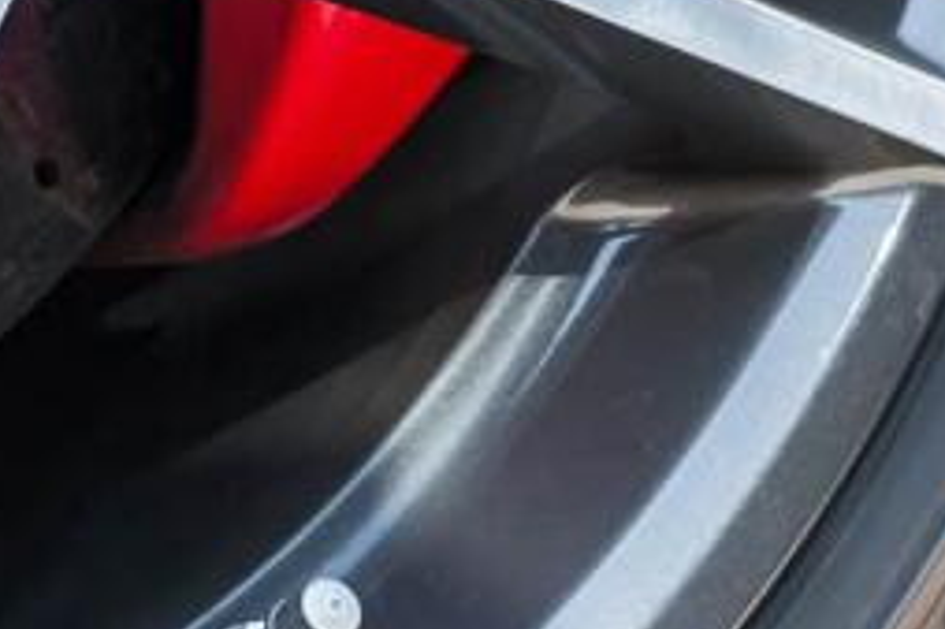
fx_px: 8683
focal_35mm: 331
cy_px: -653
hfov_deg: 6.2
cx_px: -56
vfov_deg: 4.1
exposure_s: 1/125
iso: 200
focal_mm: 70
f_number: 5.6
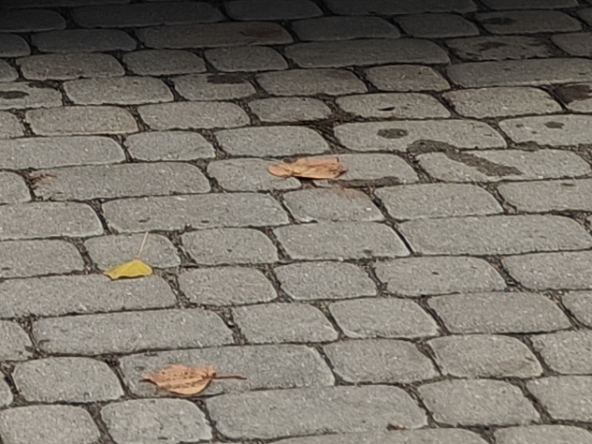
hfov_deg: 8.3
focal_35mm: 233
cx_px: -317
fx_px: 3982
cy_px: -549
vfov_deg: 6.1
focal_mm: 7.08
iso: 64
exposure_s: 1/200
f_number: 2
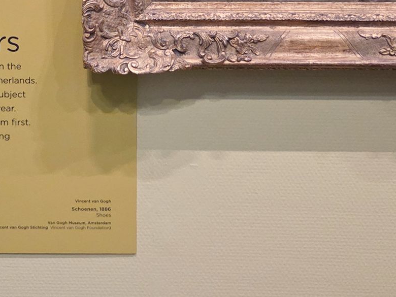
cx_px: 156
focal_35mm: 59
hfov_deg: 32.6
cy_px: -52
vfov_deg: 22.9
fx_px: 675
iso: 1600
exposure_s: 1/120
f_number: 1.8
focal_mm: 5.4
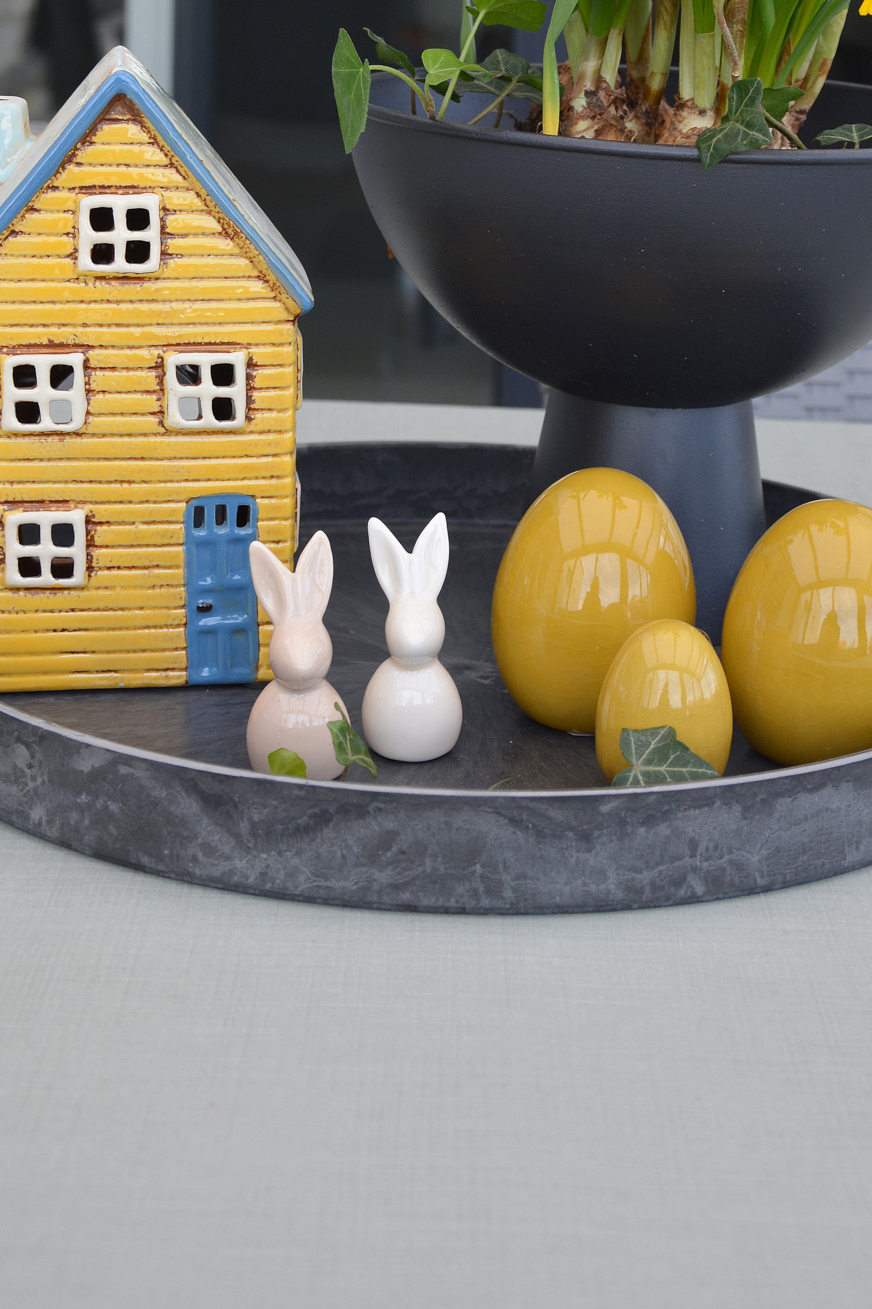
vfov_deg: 28.3
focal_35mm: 70
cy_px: 295
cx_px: 512
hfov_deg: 19.4
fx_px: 2543
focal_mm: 30
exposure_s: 1/125
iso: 200
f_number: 5.6
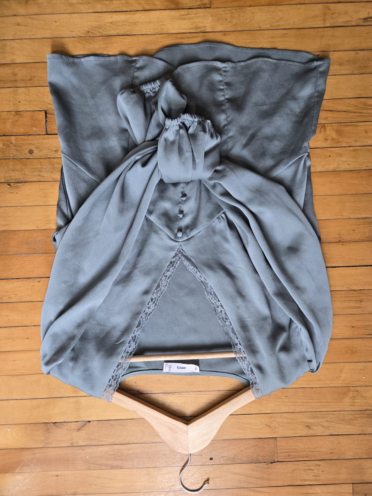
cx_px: 186
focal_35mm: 23
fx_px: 330
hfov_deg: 58.9
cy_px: 248
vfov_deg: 73.9
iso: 200
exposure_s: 1/180
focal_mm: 5.4
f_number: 1.8
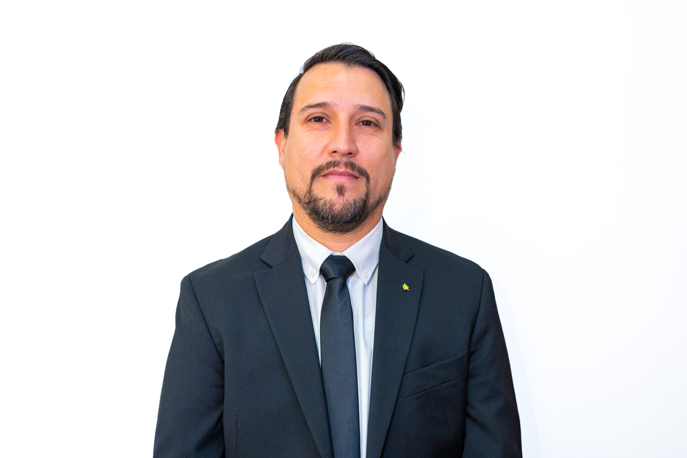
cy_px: 229
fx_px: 611
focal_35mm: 32
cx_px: 344
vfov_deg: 41.1
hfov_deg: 58.7
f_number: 4.5
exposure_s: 1/160
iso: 400
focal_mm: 32
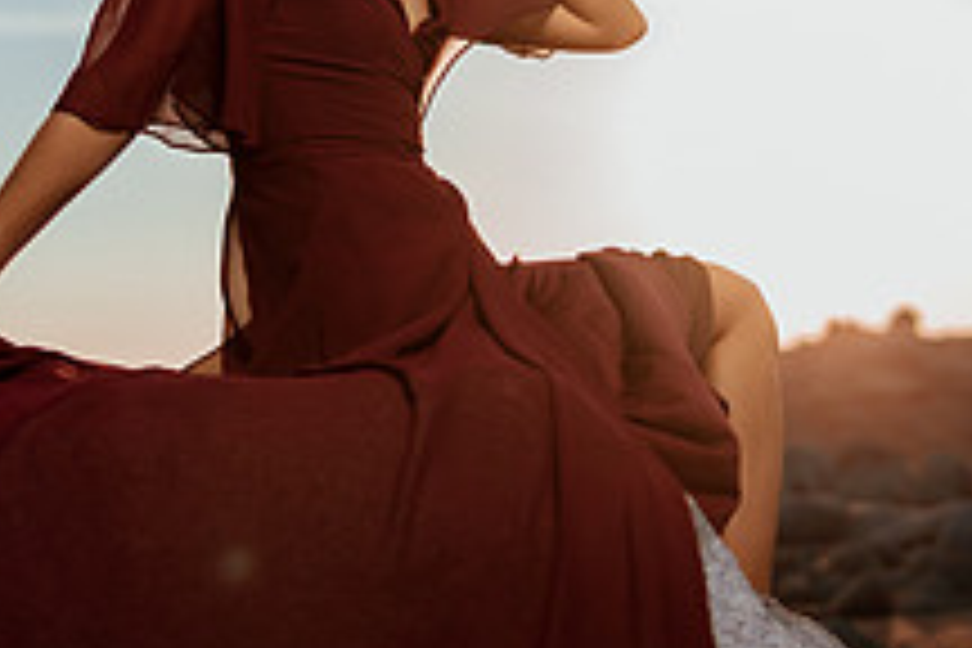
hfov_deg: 21.7
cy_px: 281
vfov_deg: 14.5
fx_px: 2538
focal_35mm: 94
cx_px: 549
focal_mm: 35
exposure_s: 1/8000
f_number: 1.8
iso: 50
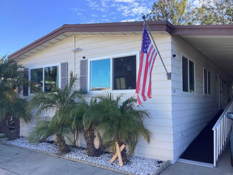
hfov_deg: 58.4
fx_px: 209
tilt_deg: +2.9
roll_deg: +0.2
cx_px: 116
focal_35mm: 31
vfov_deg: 45.4
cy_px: 88
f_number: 2.4
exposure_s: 1/354
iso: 25
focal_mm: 3.3
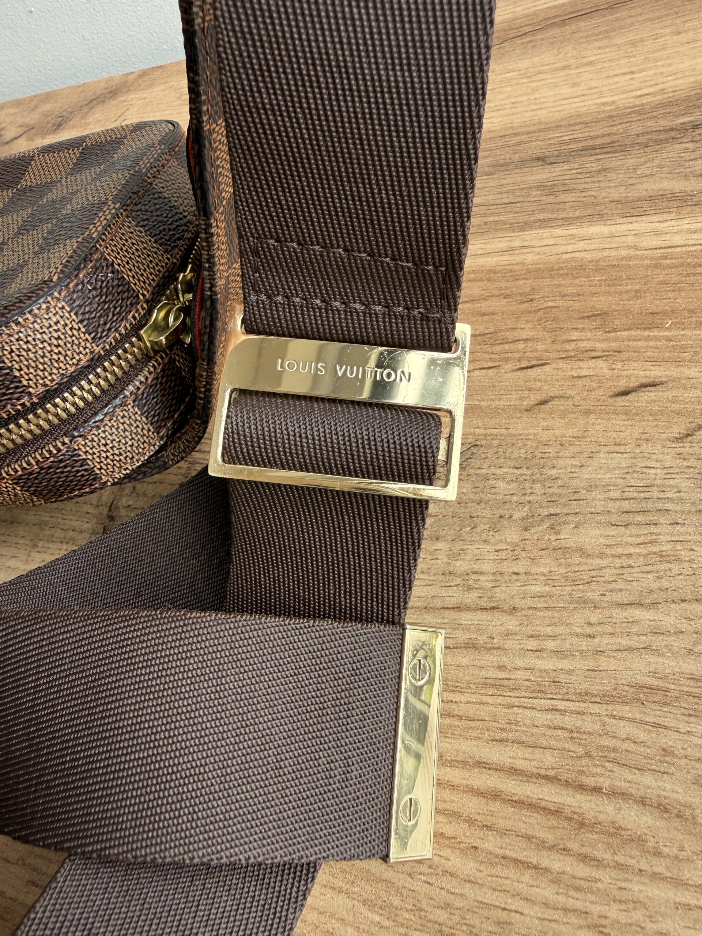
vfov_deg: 71.6
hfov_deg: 56.8
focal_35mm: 24
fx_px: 649
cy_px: 468
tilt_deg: -50.4
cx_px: 351
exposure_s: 1/151
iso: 50
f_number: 2.2
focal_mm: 2.22
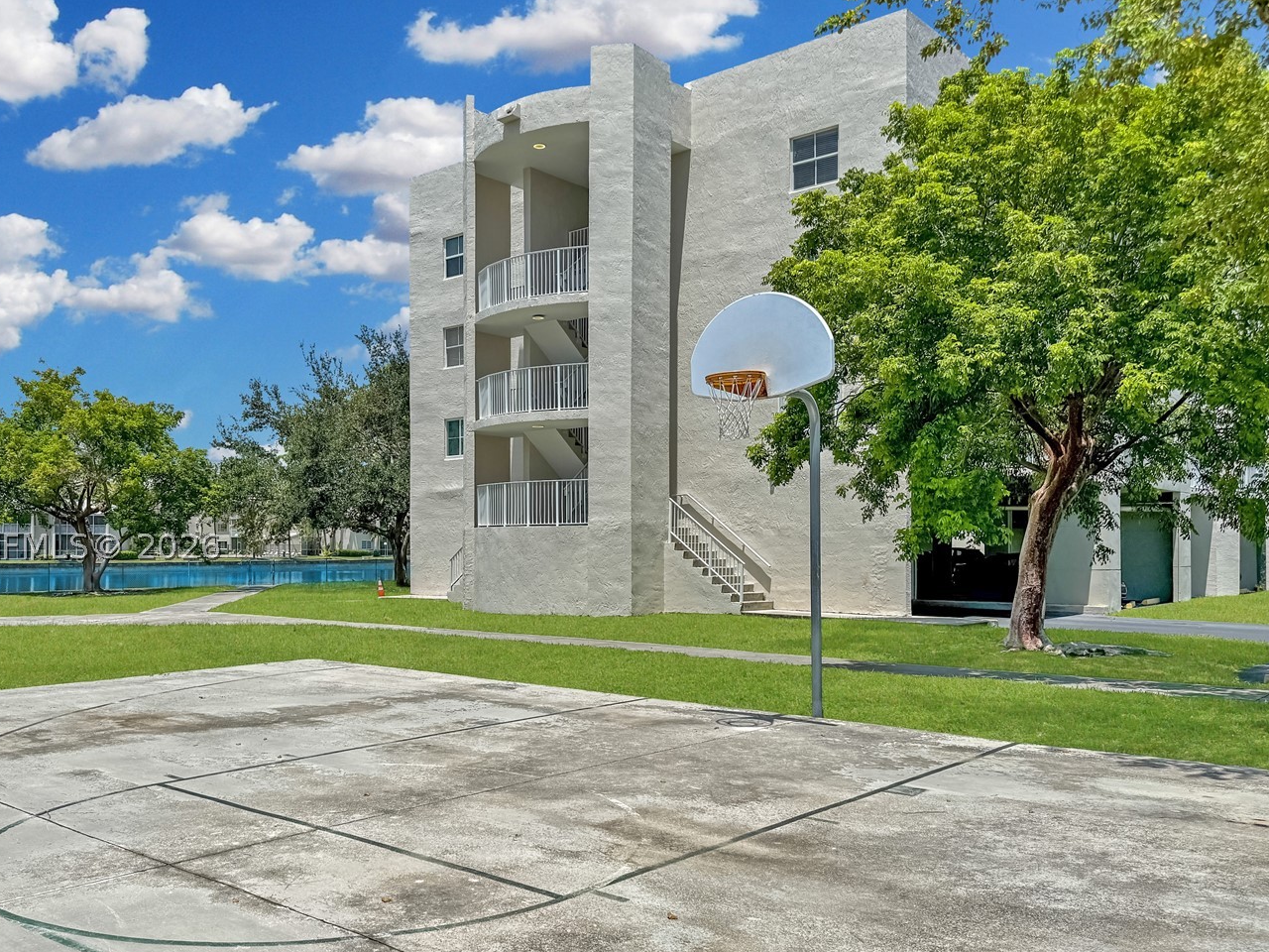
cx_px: 524
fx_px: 1100
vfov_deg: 46.7
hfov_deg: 59.6
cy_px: 546
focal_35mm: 30
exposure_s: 1/9100
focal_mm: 6.76
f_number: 1.8
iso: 80
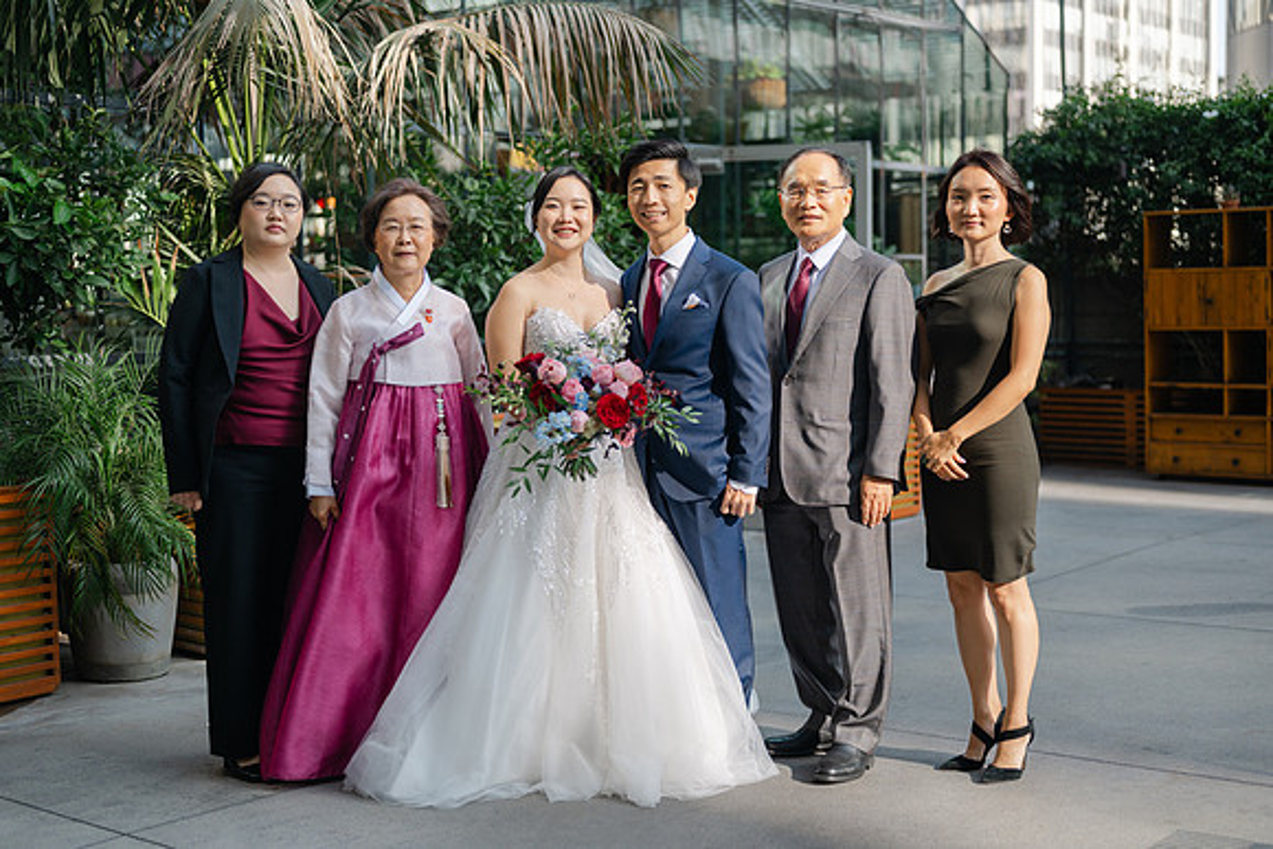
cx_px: 636
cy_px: 424
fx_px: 1768
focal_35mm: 50
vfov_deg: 27.0
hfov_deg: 39.6
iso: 80
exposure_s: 1/800
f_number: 1.8
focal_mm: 50
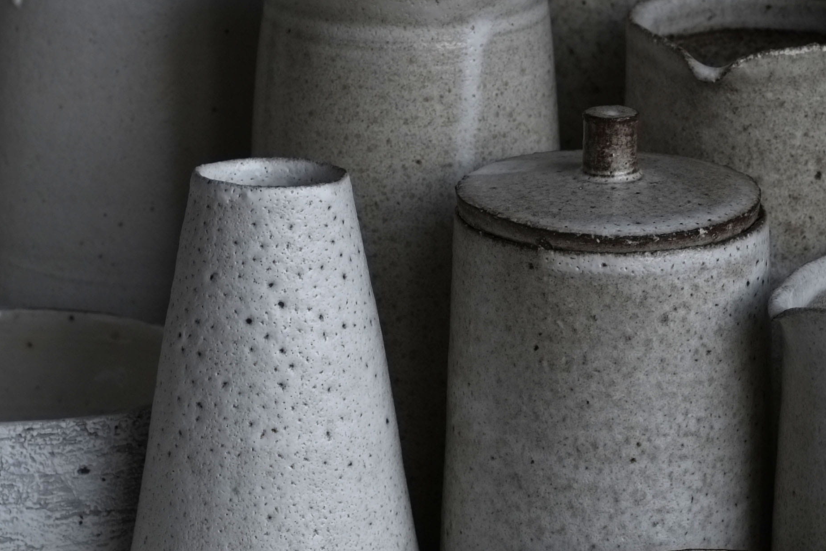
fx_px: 5116
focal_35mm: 223
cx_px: 565
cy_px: 192
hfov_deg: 9.2
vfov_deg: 6.2
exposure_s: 1/12
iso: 200
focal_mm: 56
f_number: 5.6
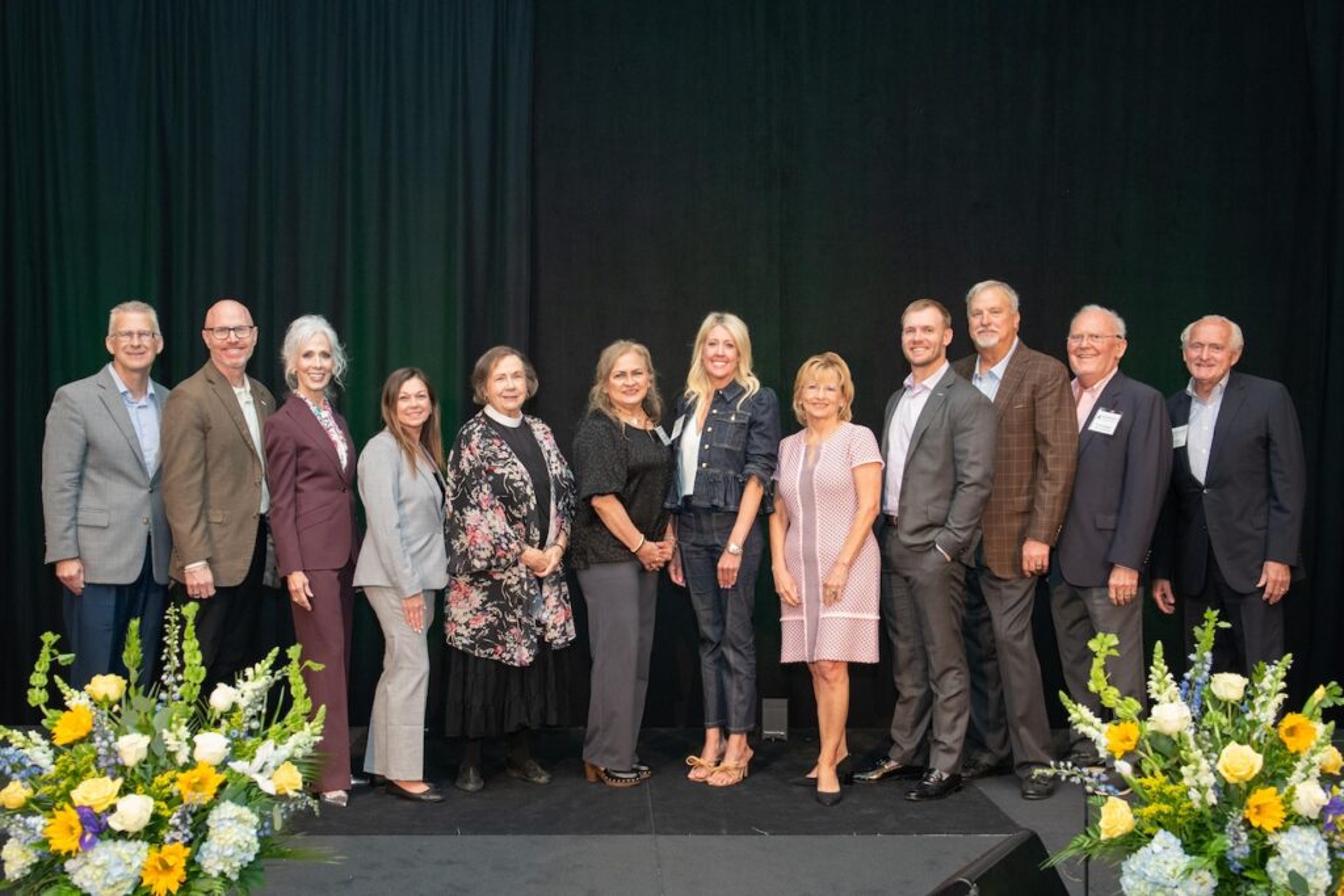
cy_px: 448
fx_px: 1269
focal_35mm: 34
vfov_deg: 38.9
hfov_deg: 55.8
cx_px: 672
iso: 2000
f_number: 5
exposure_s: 1/160
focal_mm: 34
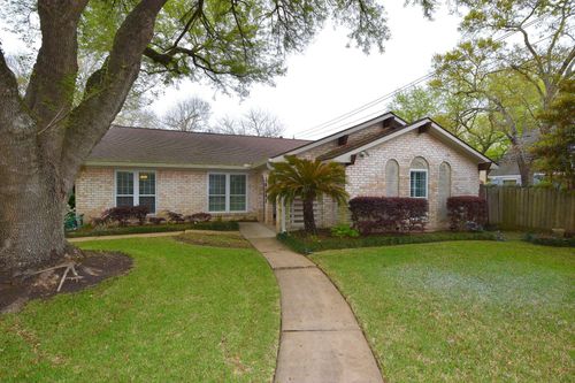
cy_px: 192
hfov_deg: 100.4
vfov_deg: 77.3
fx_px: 239
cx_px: 288
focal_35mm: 15
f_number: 6.3
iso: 100
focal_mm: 10
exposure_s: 1/160
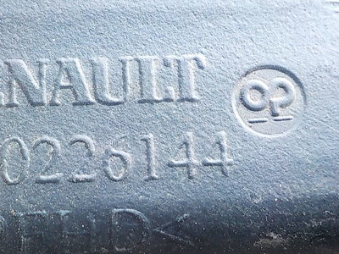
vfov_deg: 30.1
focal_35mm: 48
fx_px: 470
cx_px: 103
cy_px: 162
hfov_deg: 39.0
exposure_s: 1/30
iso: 400
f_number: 3.3
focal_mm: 4.1
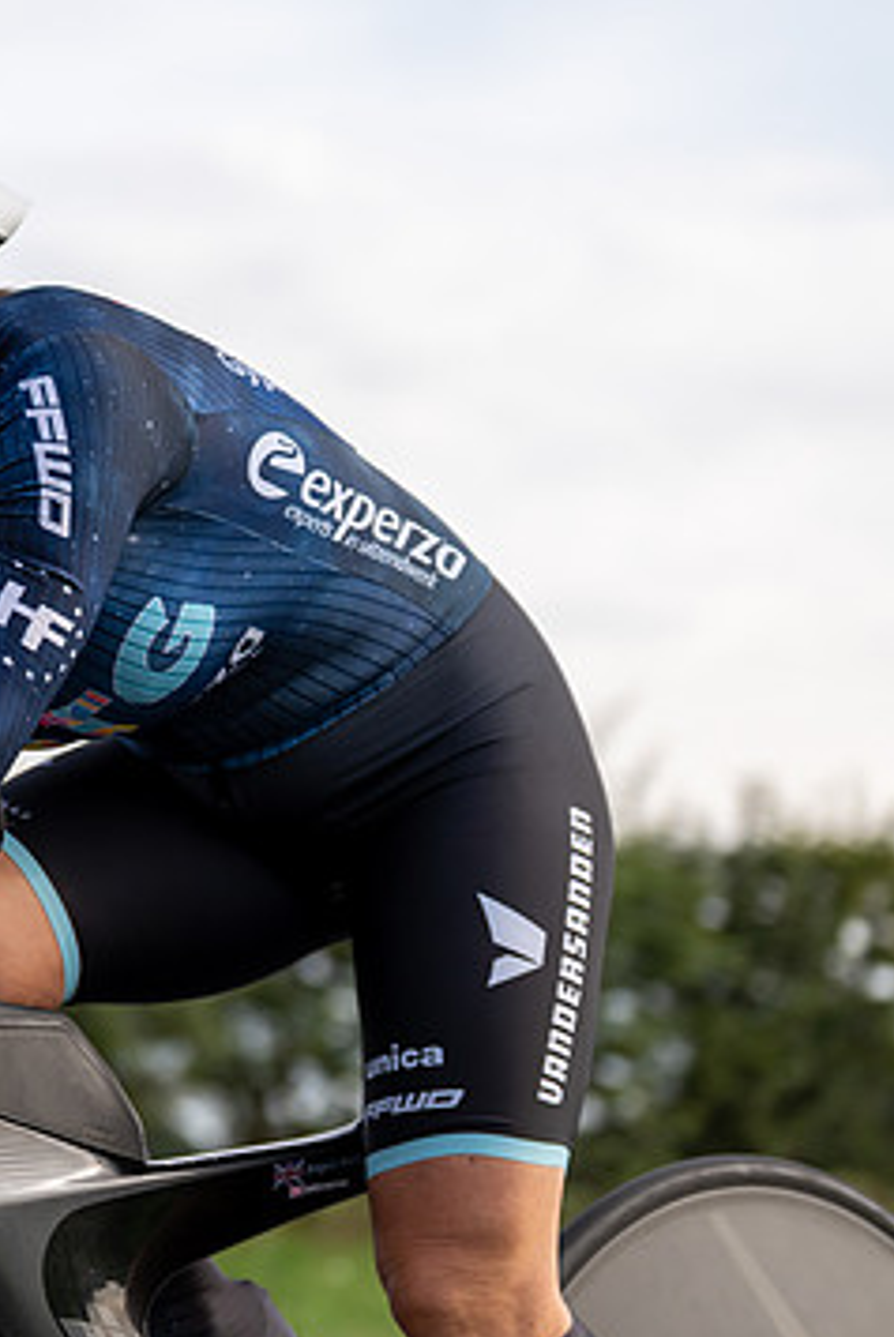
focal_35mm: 127
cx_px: -90
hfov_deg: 10.7
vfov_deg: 16.1
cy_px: 663
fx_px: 4721
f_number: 3.2
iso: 100
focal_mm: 78
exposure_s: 1/1000
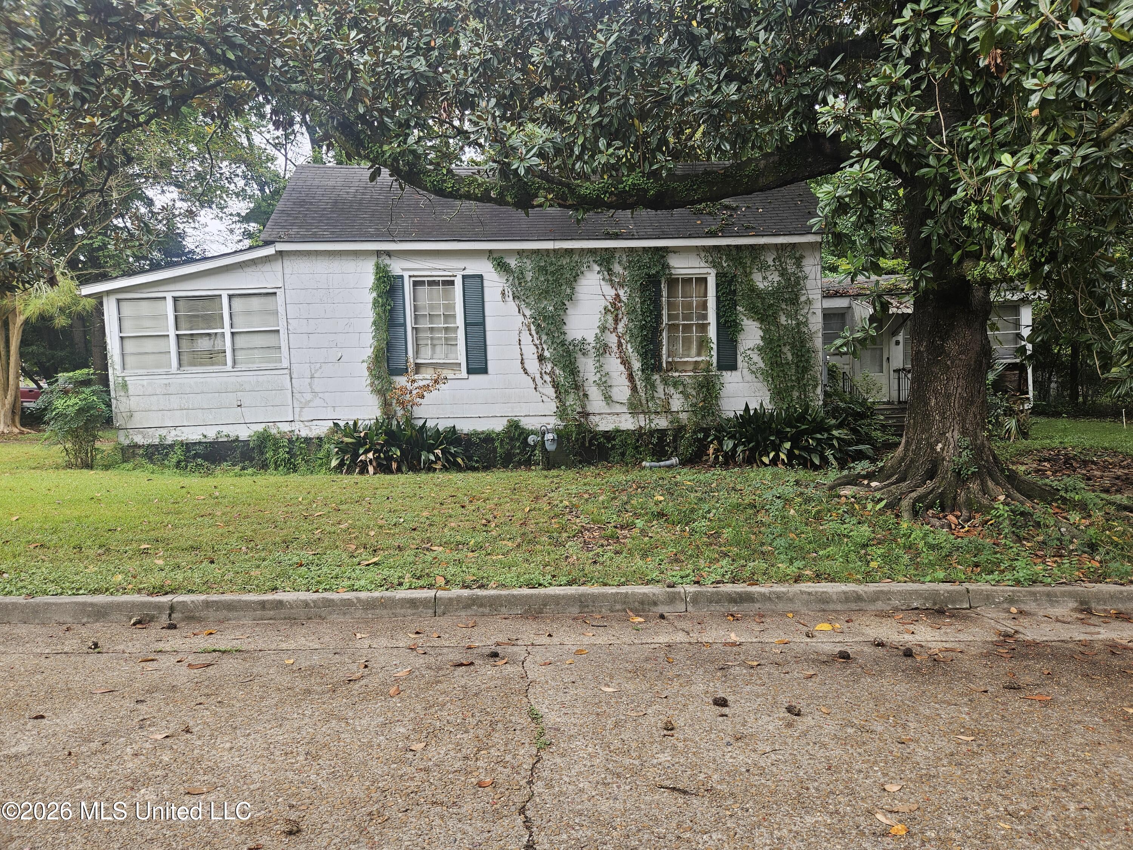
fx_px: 753
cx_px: 566
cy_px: 425
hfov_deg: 73.9
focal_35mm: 23
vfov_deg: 58.9
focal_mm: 5.4
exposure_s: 1/180
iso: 32
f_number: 1.8
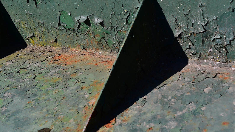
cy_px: 57
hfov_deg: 36.6
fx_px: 355
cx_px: 118
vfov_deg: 21.1
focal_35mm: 57
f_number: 11
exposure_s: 1/200
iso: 200
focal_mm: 36
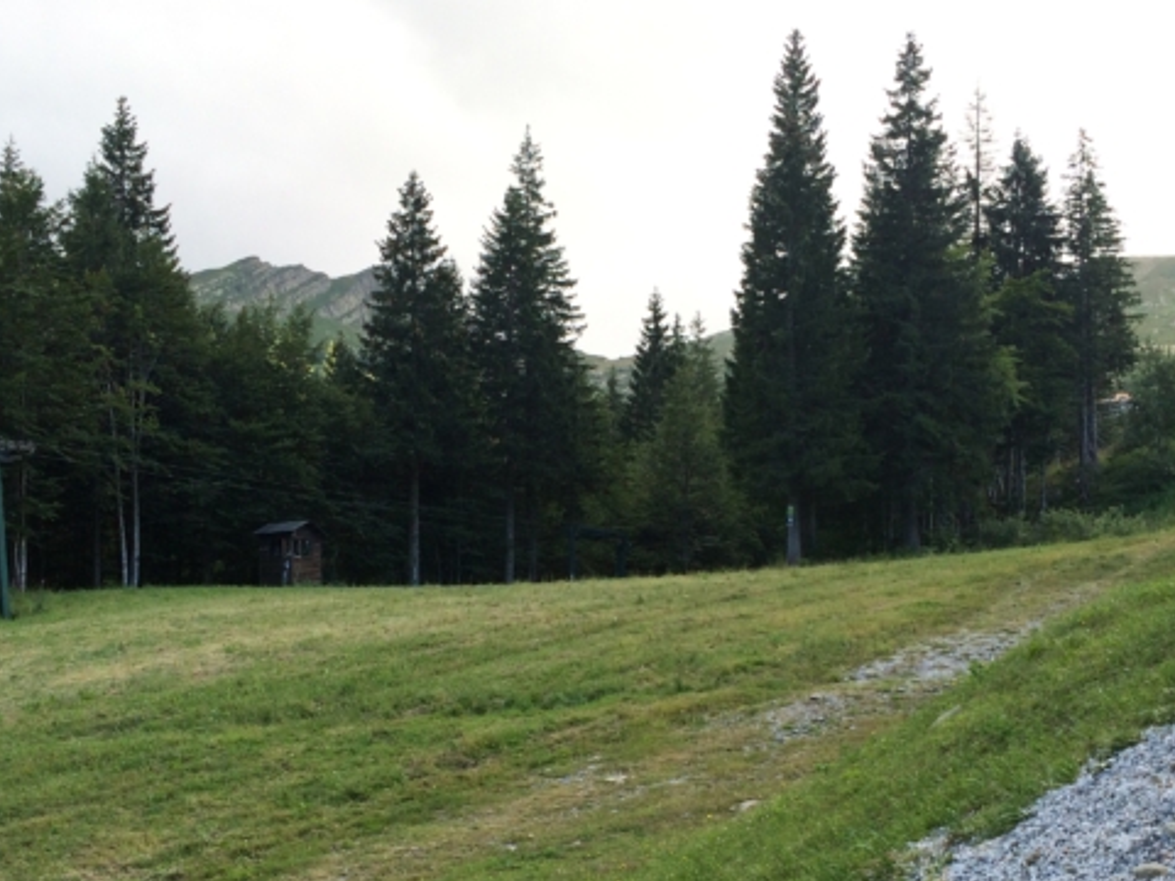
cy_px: 651
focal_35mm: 48
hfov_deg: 39.7
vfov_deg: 29.8
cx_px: 610
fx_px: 1629
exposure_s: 1/380
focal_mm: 4.12
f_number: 2.2
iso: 32
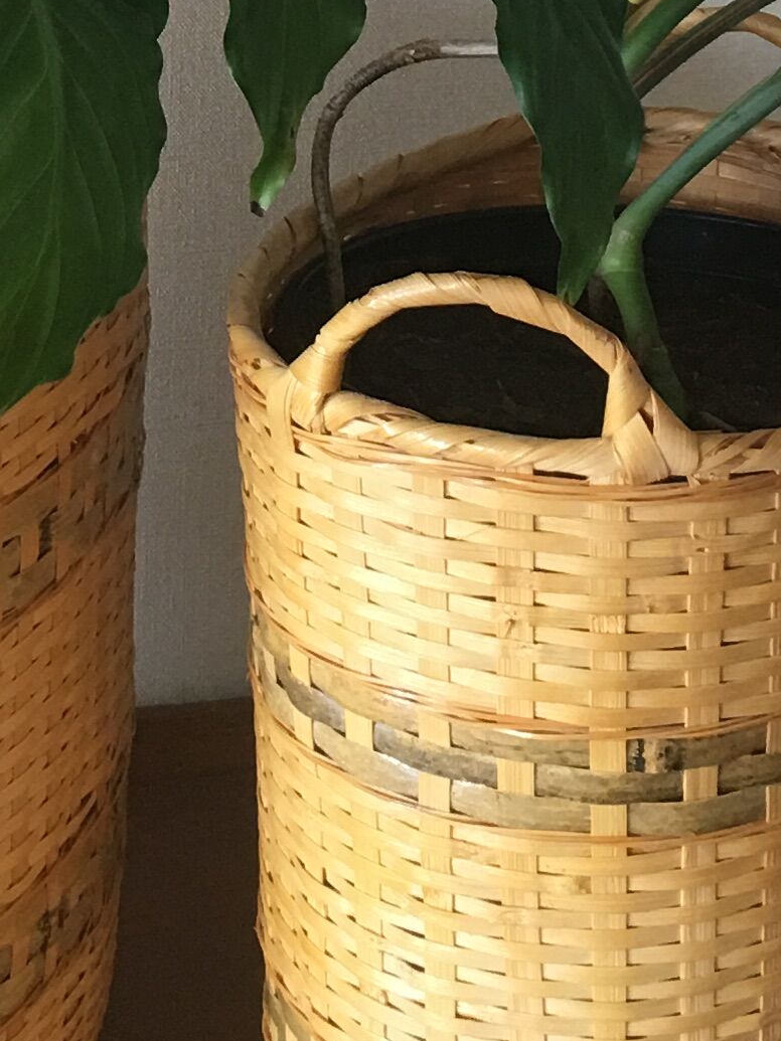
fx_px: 3400
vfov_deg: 16.3
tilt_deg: -8.6
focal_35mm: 113
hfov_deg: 13.0
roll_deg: -2.5
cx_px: 56
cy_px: -377
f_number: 2.2
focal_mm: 4.15
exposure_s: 1/33
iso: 50
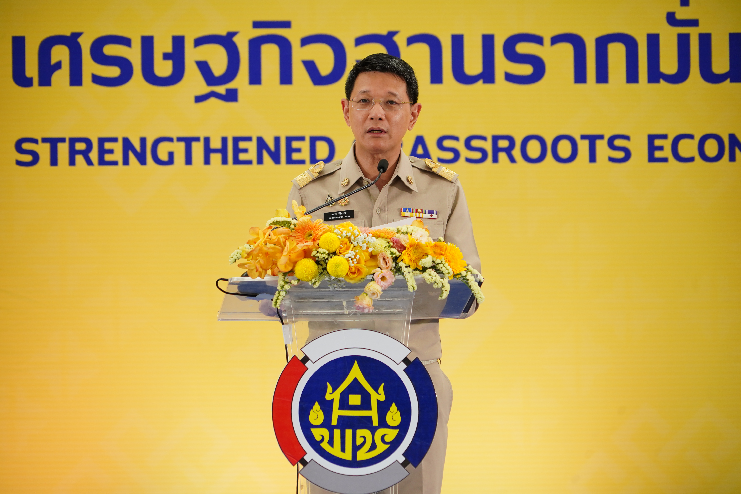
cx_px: 370
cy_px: 247
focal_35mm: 219
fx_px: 4507
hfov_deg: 9.4
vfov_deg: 6.3
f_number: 6.3
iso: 640
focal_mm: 219
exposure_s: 1/80
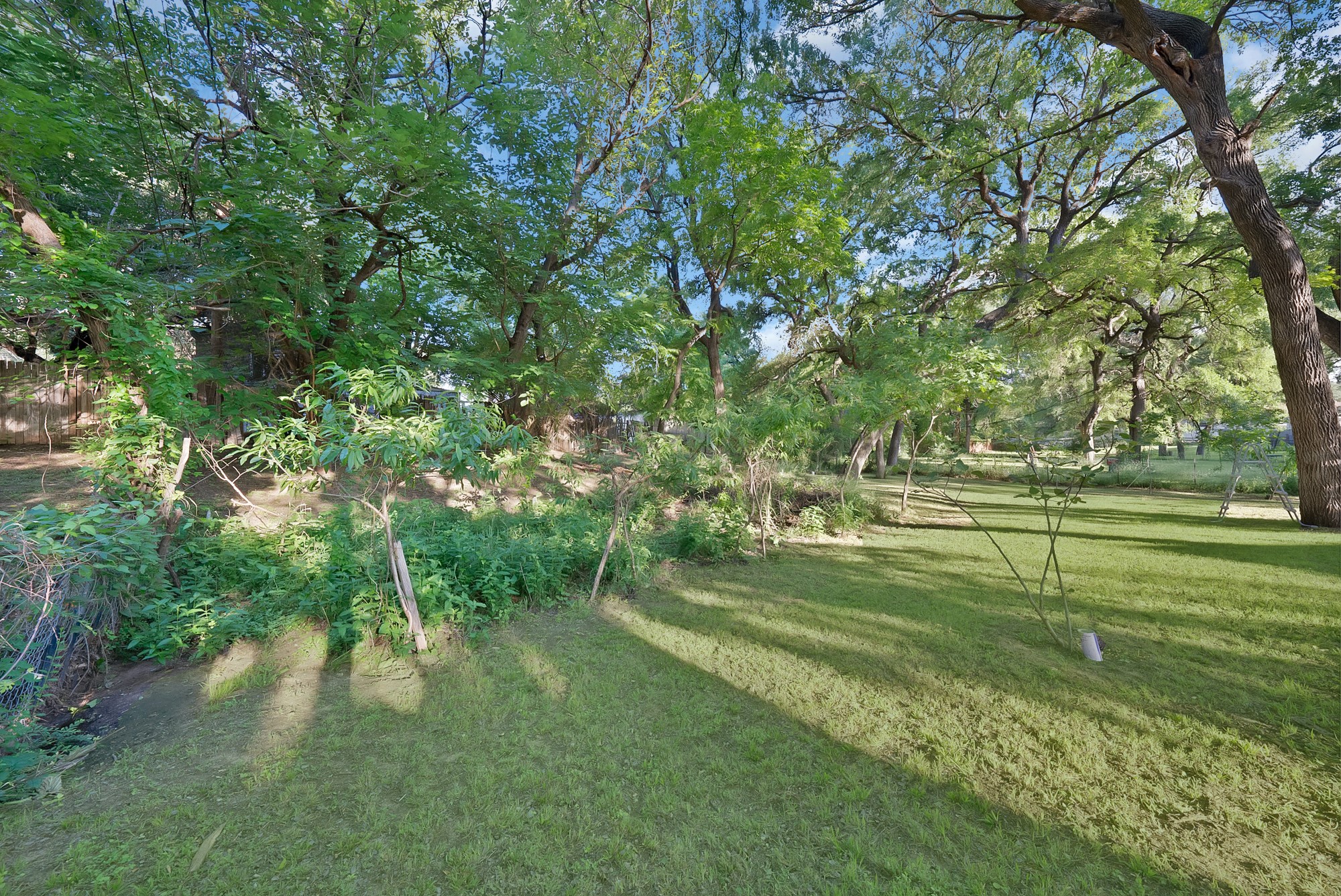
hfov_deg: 112.6
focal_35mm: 12
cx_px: 670
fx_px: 447
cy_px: 448
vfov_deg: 90.1
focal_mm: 12
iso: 640
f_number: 10
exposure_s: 1/10
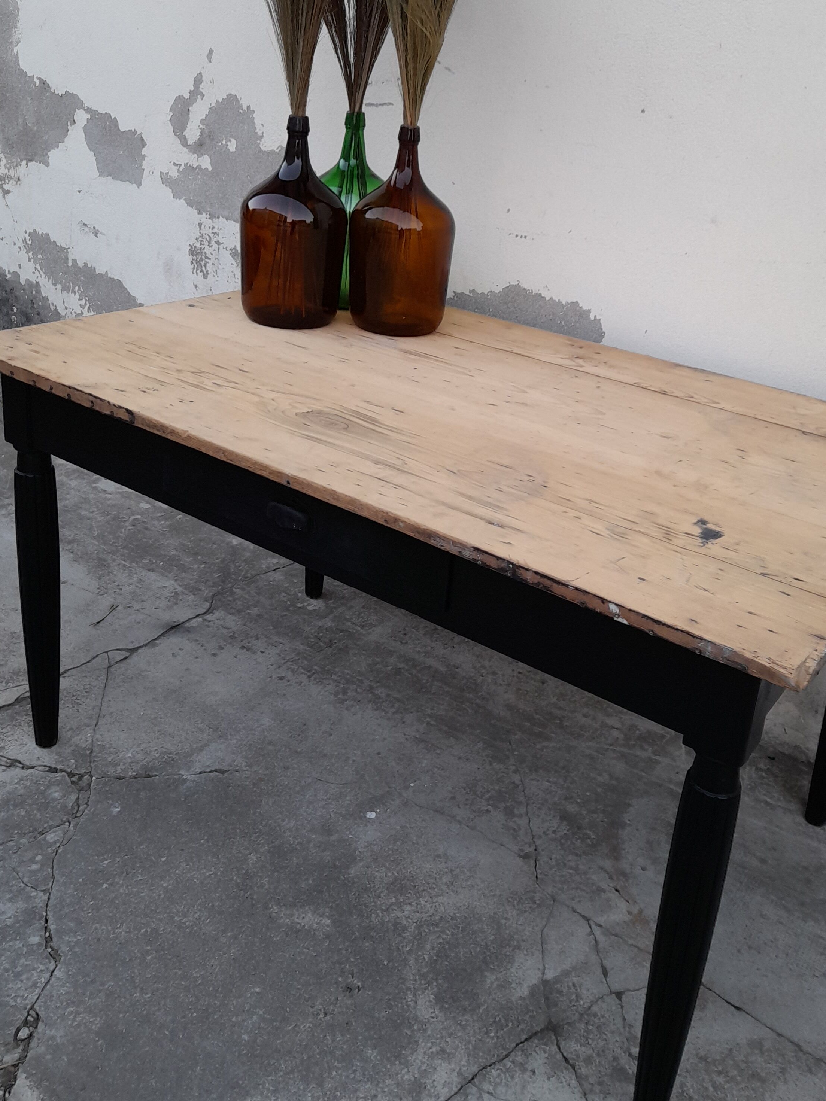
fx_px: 1082
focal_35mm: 34
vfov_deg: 53.4
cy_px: 413
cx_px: 483
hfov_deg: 41.7
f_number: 2
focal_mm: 4.6
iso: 100
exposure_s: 1/50
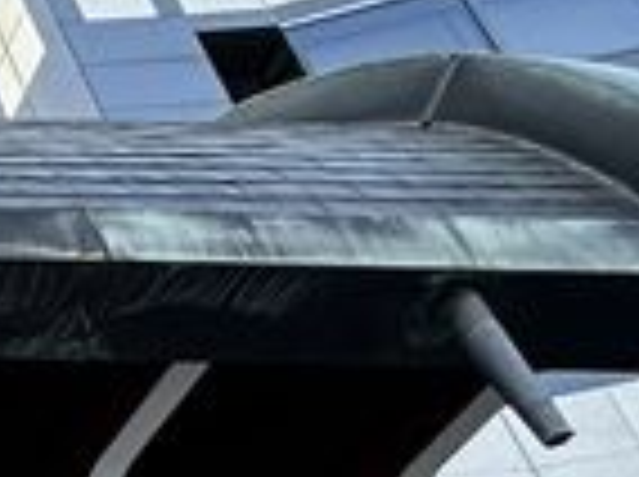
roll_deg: -0.9
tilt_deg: +25.1
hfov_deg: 13.6
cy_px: 1136
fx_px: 1640
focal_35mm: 89
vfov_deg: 12.8
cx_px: -999
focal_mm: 2.22
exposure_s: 1/99
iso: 40
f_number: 2.2
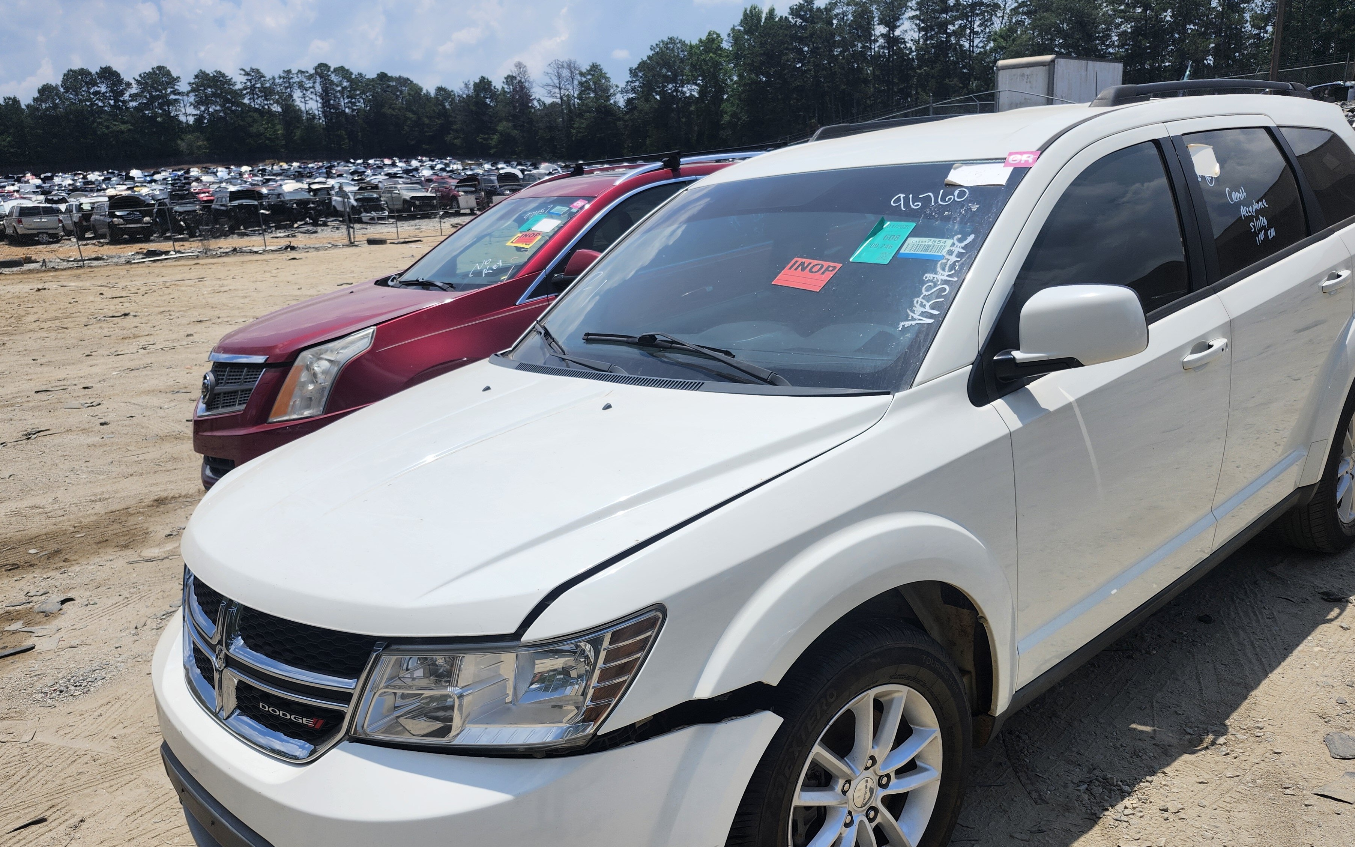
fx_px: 997
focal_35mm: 27
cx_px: 721
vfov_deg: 45.6
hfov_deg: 68.3
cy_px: 529
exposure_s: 1/3589
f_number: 1.8
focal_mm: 5.54
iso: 25
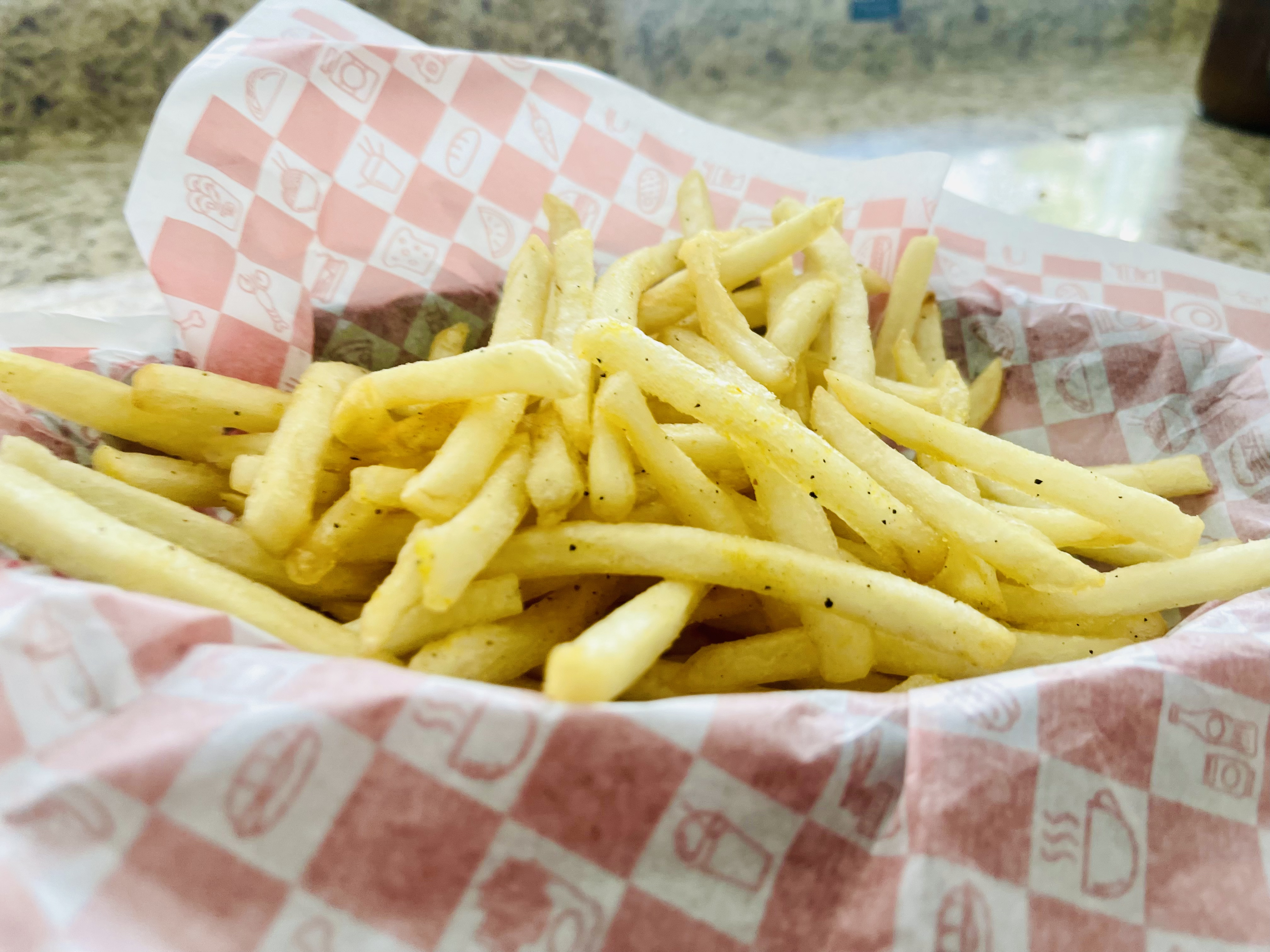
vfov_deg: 54.9
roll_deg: -2.6
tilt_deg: -34.1
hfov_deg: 69.4
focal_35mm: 25
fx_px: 917
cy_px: 476
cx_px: 635
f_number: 1.6
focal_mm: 5.1
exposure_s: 1/121
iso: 100
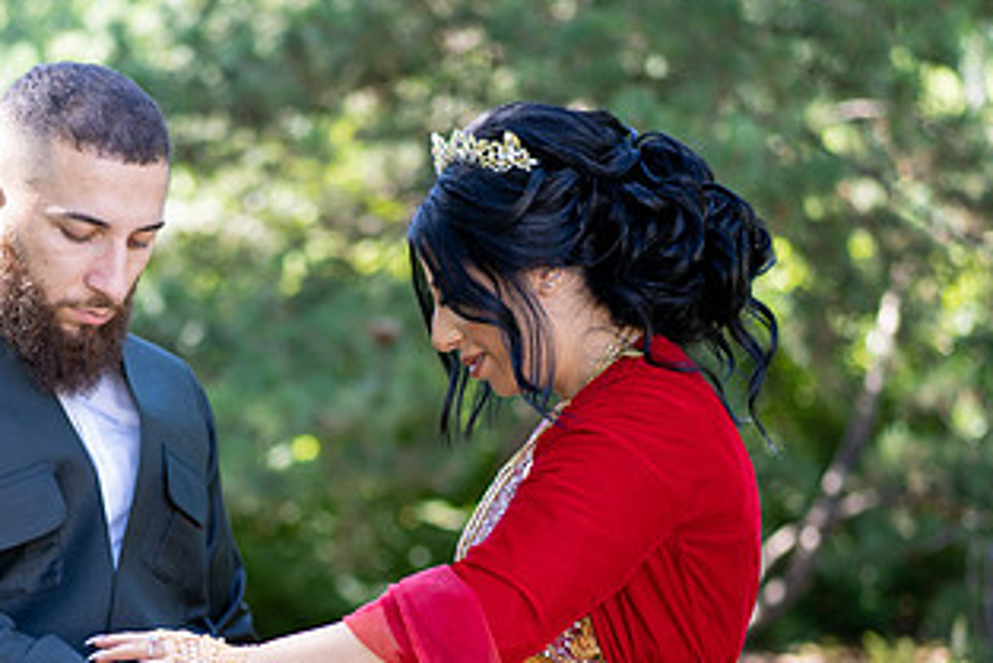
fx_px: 2815
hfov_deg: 20.0
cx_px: 387
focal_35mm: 102
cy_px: 566
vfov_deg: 13.3
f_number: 1.8
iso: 100
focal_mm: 55
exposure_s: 1/250
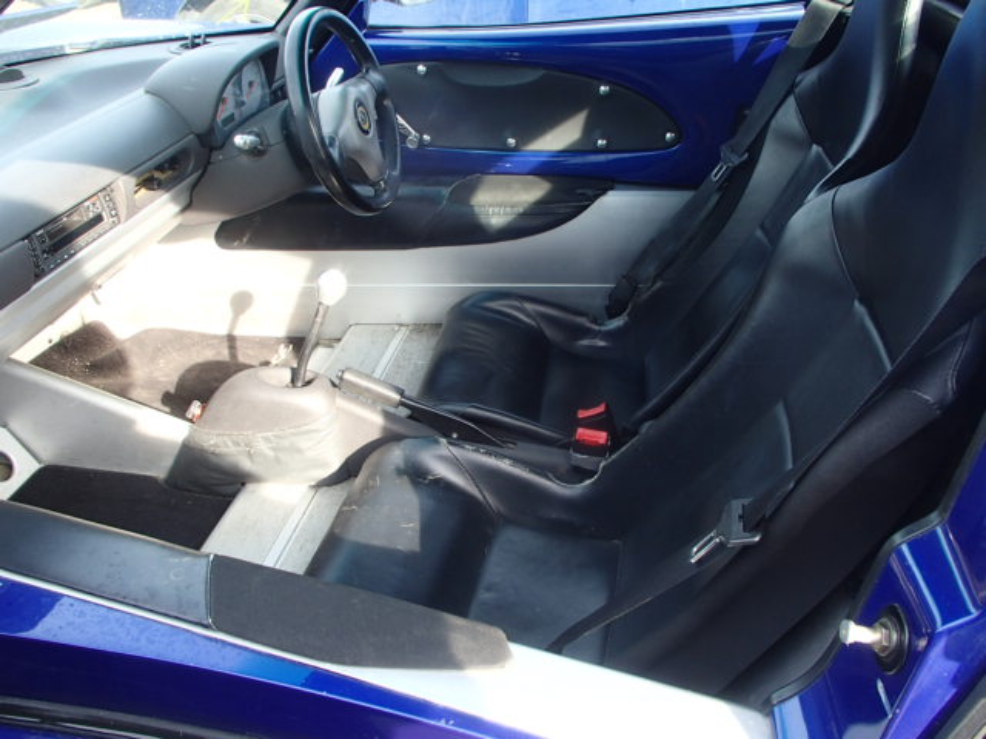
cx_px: 493
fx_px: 855
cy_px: 370
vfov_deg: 46.8
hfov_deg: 60.0
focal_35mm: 30
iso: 160
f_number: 4.1
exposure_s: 1/60
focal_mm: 5.4
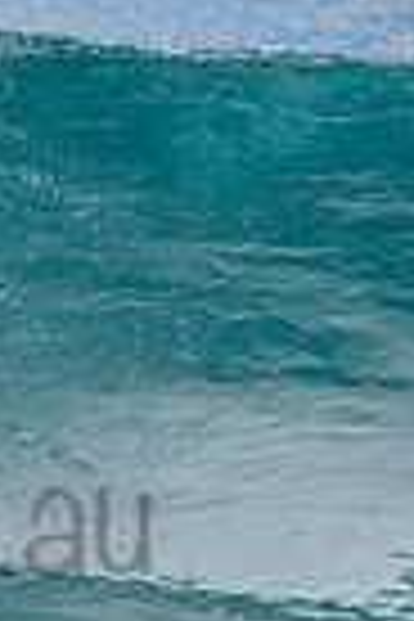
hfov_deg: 0.5
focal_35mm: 2577
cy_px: 372
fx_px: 44450
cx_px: -589
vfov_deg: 0.8
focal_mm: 500
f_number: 5.6
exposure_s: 1/2000
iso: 160
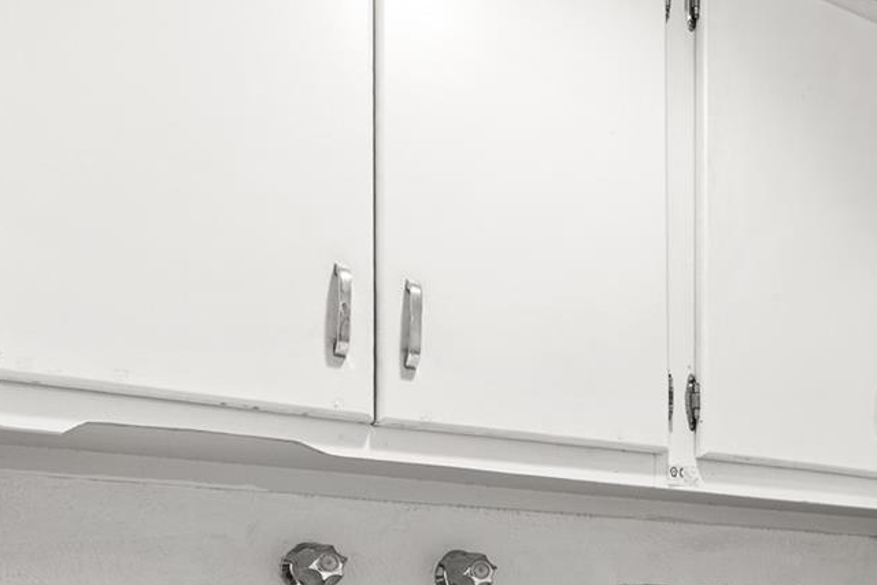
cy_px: 684
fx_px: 1096
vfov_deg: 26.8
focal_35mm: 45
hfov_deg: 37.9
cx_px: 914
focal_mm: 18
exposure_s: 1/1.25
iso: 100
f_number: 7.1
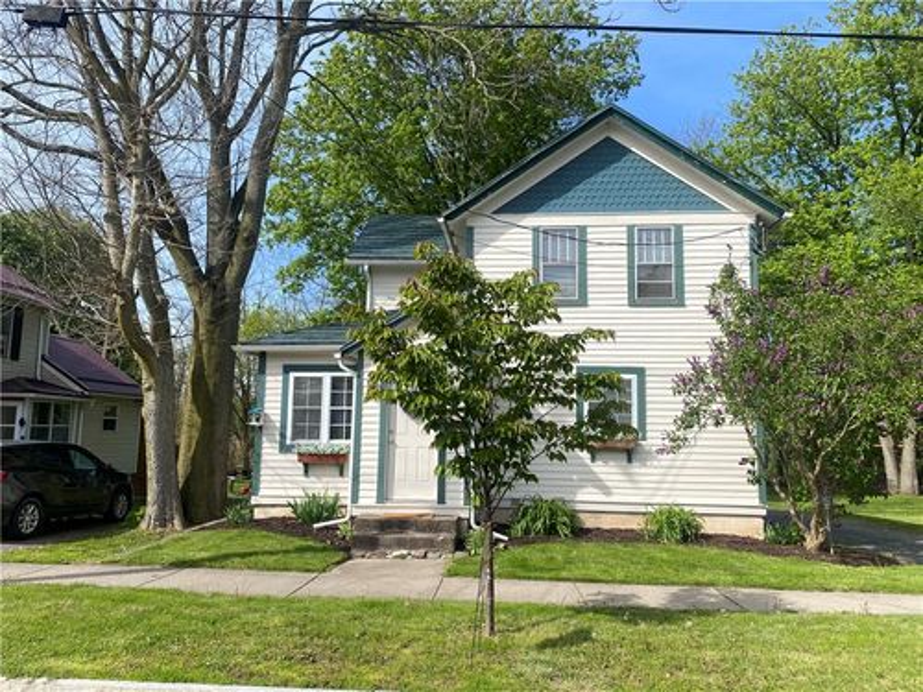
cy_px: 346
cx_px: 462
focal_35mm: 26
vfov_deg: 53.1
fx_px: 693
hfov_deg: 67.3
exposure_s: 1/2066
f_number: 1.8
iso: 32
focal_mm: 4.25
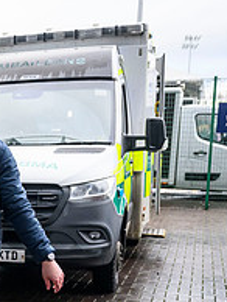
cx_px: -207
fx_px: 689
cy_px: 219
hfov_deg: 15.5
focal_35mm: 79
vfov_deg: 24.5
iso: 3200
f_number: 3.5
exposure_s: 1/800
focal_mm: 27.5
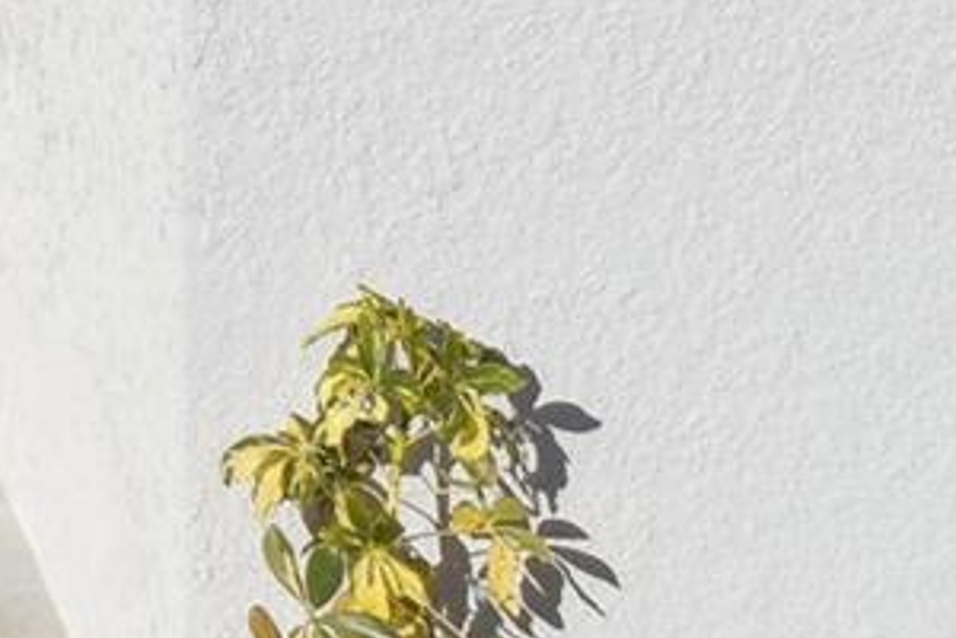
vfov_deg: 14.2
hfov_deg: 21.1
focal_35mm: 80
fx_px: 2124
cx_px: -516
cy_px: -660
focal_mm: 10
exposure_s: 1/400
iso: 100
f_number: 7.1
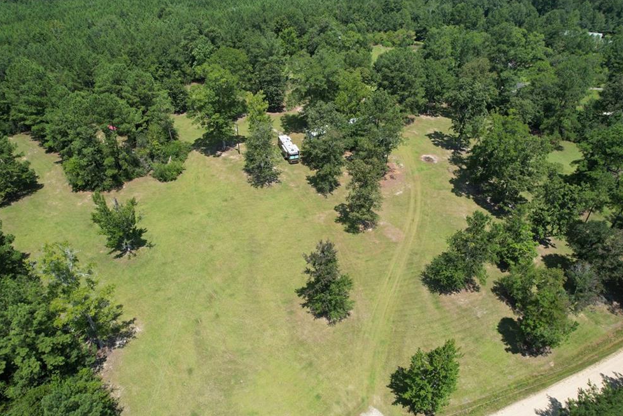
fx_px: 398
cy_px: 215
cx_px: 304
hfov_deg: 76.1
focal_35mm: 23
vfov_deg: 55.1
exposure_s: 1/1250
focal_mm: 8.38
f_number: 2.8
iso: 100
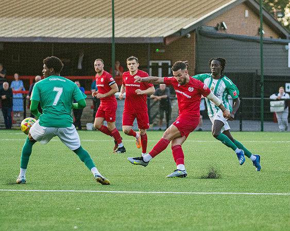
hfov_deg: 6.7
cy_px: 117
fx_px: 2490
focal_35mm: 290
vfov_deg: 5.3
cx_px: 192
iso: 1250
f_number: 2.8
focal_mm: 140
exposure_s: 1/2000
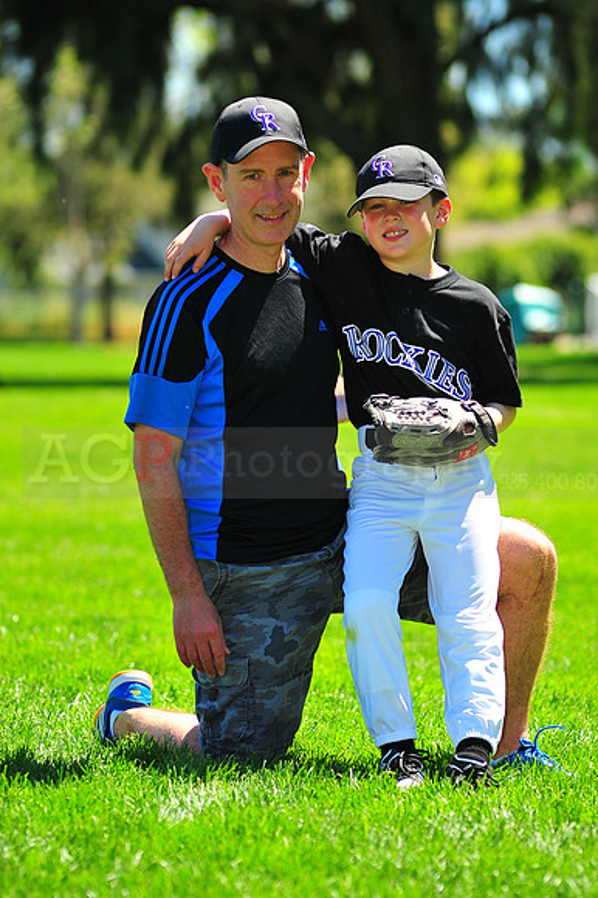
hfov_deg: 7.6
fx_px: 4490
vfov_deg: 11.4
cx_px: 299
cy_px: 449
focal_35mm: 180
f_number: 5
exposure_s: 1/640
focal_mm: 180
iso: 200
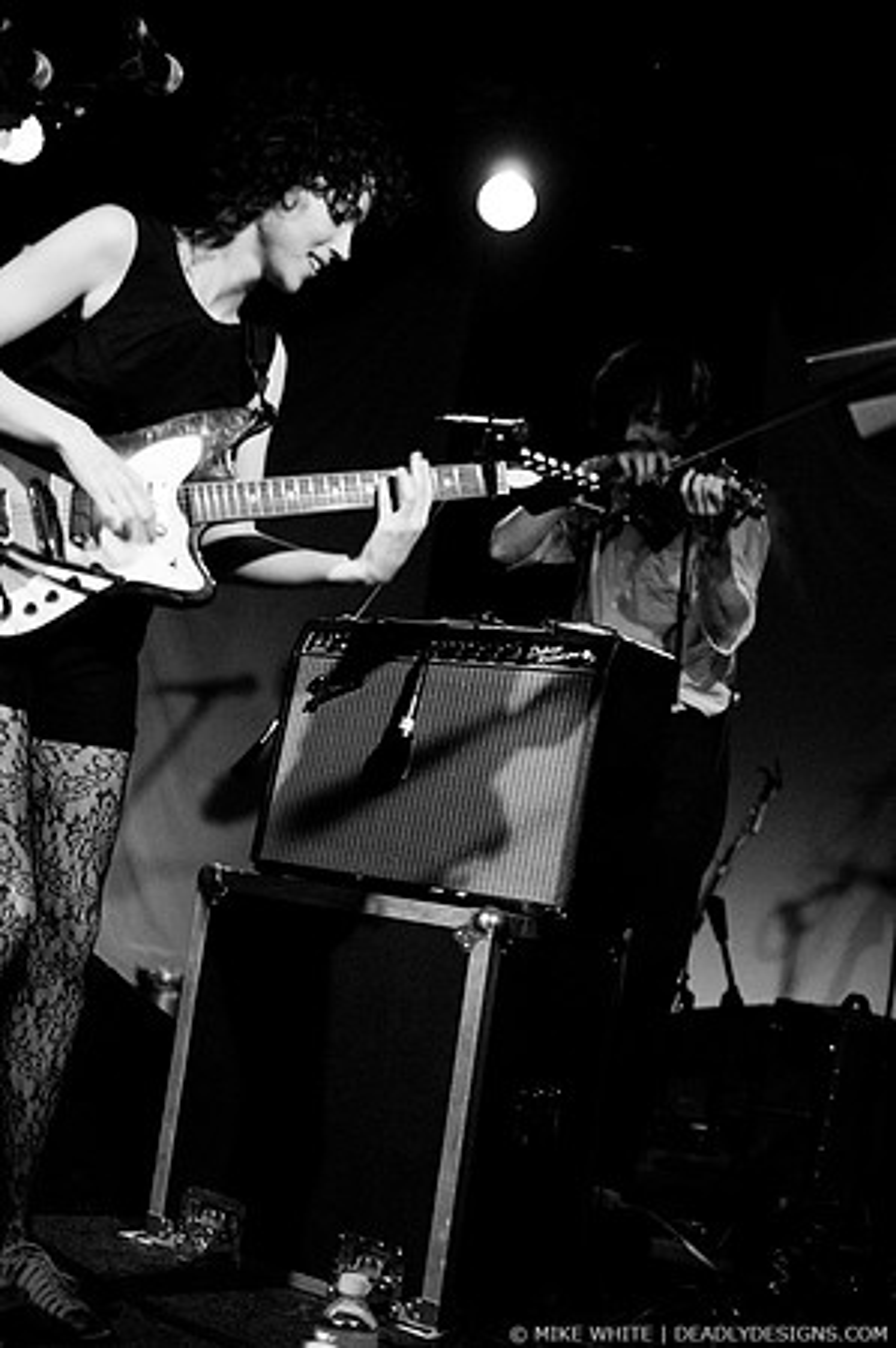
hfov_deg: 29.8
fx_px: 1684
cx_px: 448
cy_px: 674
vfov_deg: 43.6
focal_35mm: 45
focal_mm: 30
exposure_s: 1/80
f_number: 1.4
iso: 800
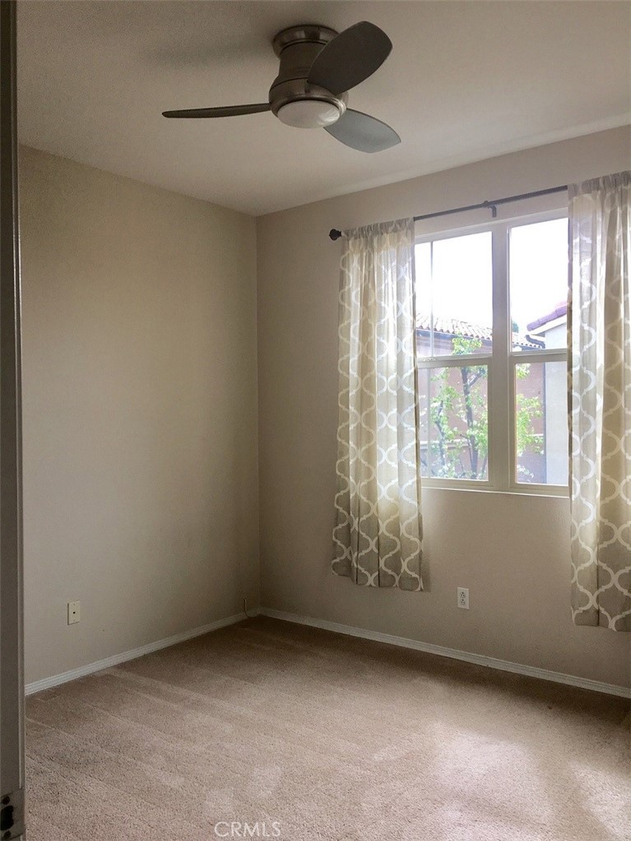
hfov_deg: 48.2
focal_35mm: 29
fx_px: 705
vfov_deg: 61.7
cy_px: 420
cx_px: 316
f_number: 2.2
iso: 25
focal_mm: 4.15
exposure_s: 1/119
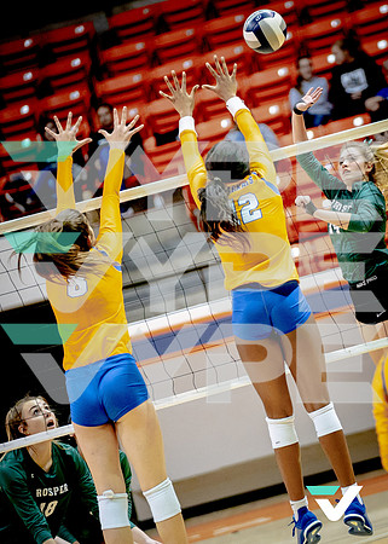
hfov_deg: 5.2
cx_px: 335
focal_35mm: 275
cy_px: 234
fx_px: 4247
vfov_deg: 7.3
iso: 4000
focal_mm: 162
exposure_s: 1/1500
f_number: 2.8
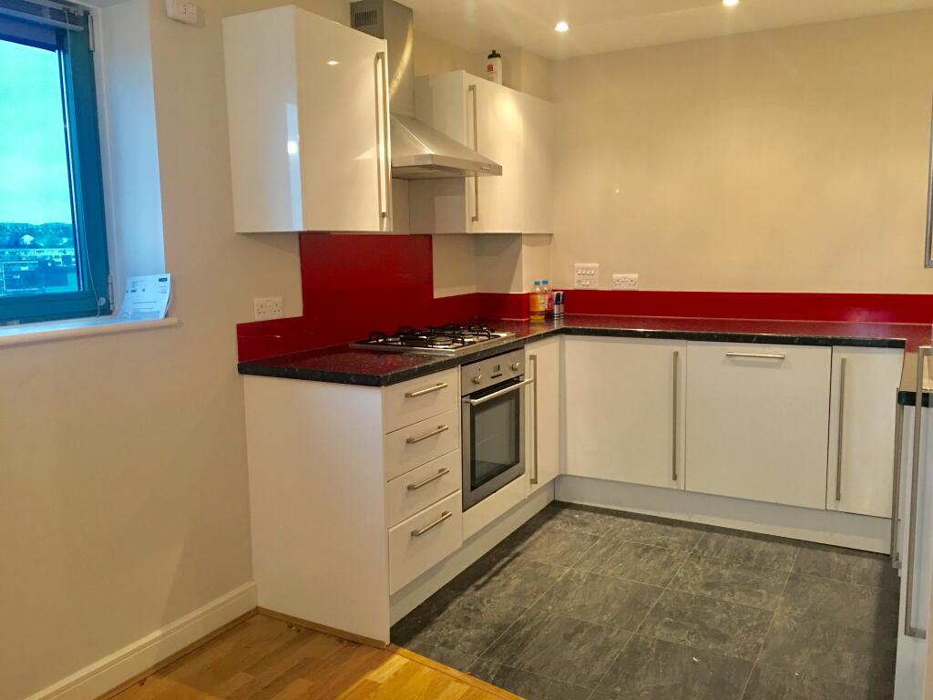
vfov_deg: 48.2
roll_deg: +1.1
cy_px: 350
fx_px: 782
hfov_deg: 61.7
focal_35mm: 29
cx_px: 466
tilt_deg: -7.2
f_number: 2.2
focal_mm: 4.15
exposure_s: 1/10
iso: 80
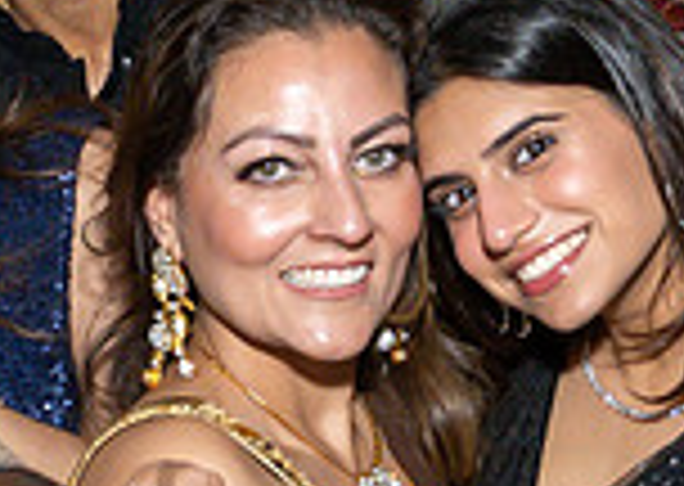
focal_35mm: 127
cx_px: -207
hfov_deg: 15.1
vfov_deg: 11.1
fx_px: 2463
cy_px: 565
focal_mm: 17
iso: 640
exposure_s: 1/250
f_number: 8
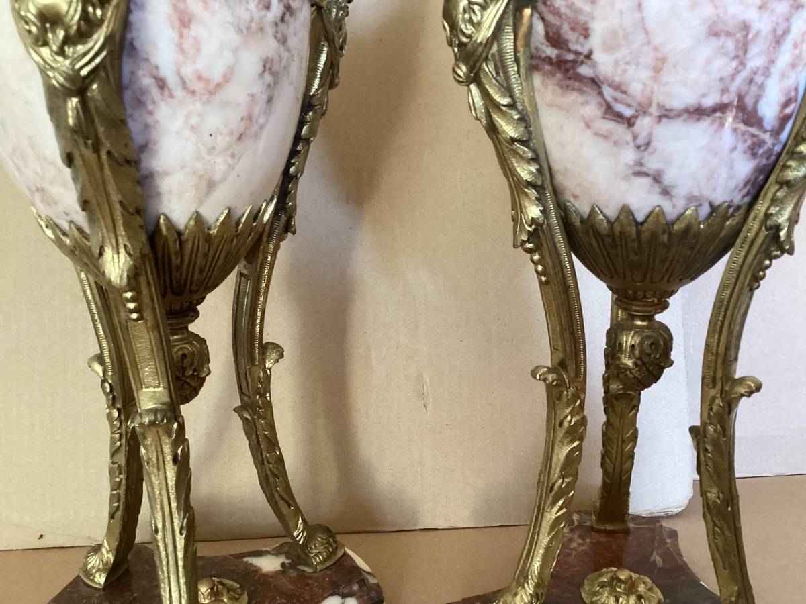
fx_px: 722
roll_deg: -2.1
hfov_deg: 58.4
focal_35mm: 31
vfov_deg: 45.4
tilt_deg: -14.2
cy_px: 302
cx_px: 403
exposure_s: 1/30
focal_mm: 3.3
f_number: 2.4
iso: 400
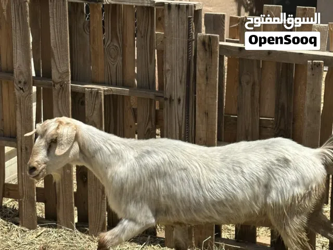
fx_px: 462
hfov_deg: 39.7
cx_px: 166
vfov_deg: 30.3
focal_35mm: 48
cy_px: 125
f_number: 1.78
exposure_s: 1/3876
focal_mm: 6.86
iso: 64
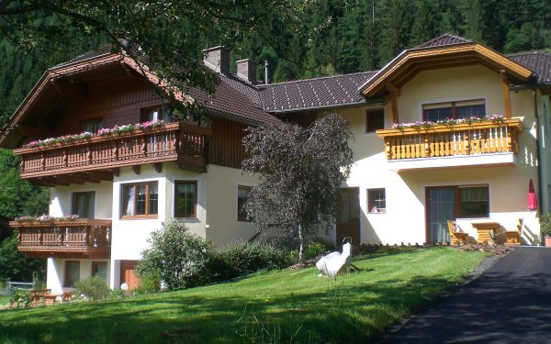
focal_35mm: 43
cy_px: 168
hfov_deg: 46.2
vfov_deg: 29.9
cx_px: 292
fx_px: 646
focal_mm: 6.3
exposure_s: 1/250
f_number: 4.4
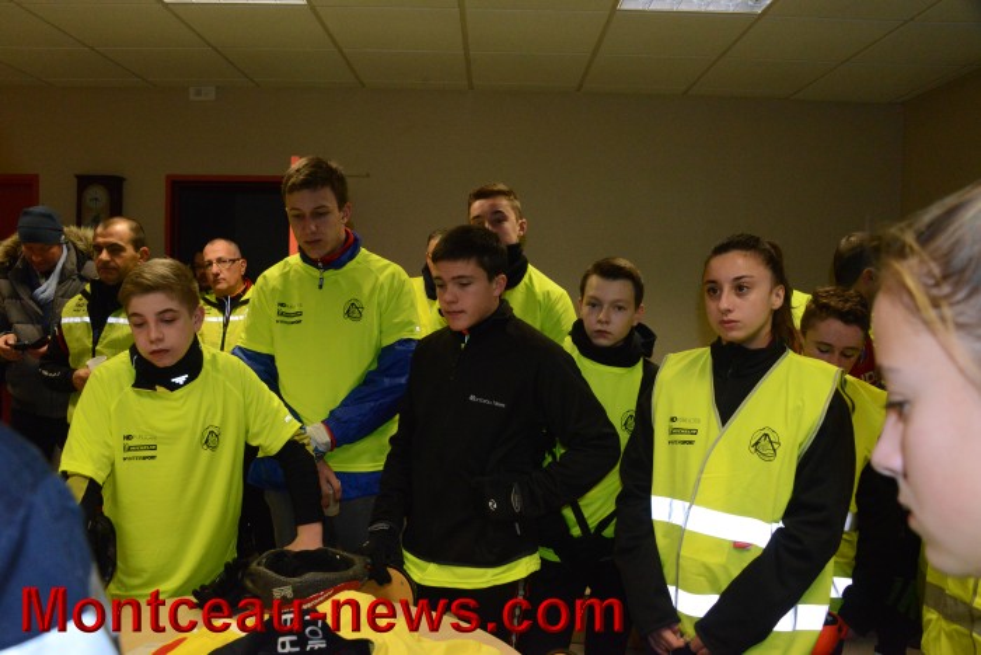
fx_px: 872
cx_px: 490
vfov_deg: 41.1
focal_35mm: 32
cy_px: 328
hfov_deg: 58.7
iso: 6400
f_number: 8
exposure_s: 1/250
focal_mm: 32
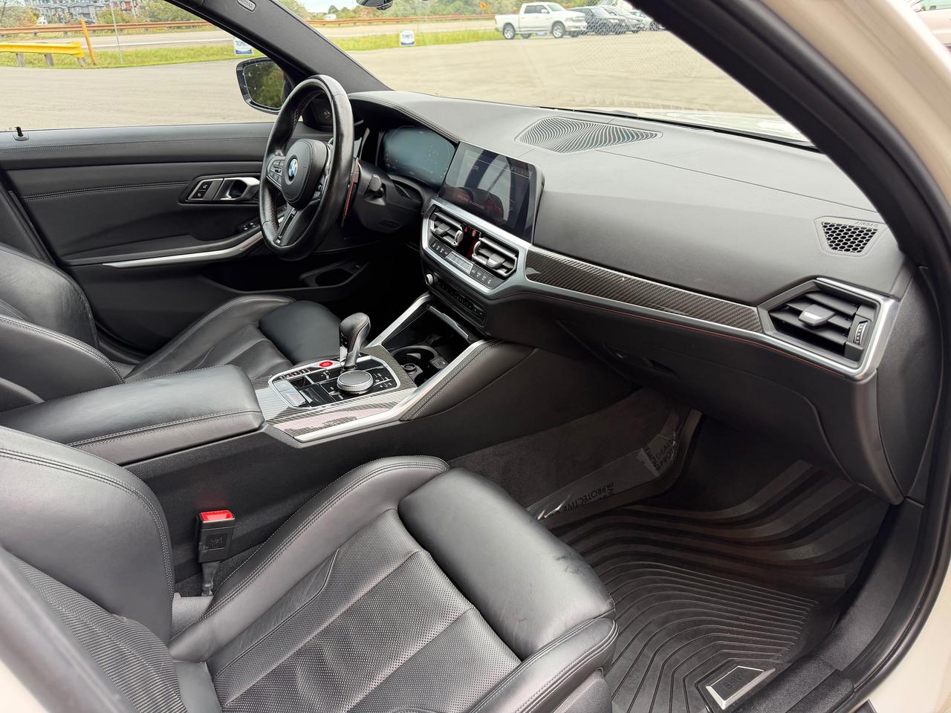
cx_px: 476
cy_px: 356
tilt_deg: -26.5
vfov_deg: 56.8
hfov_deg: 71.6
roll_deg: +1.5
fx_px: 659
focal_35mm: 24
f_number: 1.78
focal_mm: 6.76
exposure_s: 1/121
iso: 100
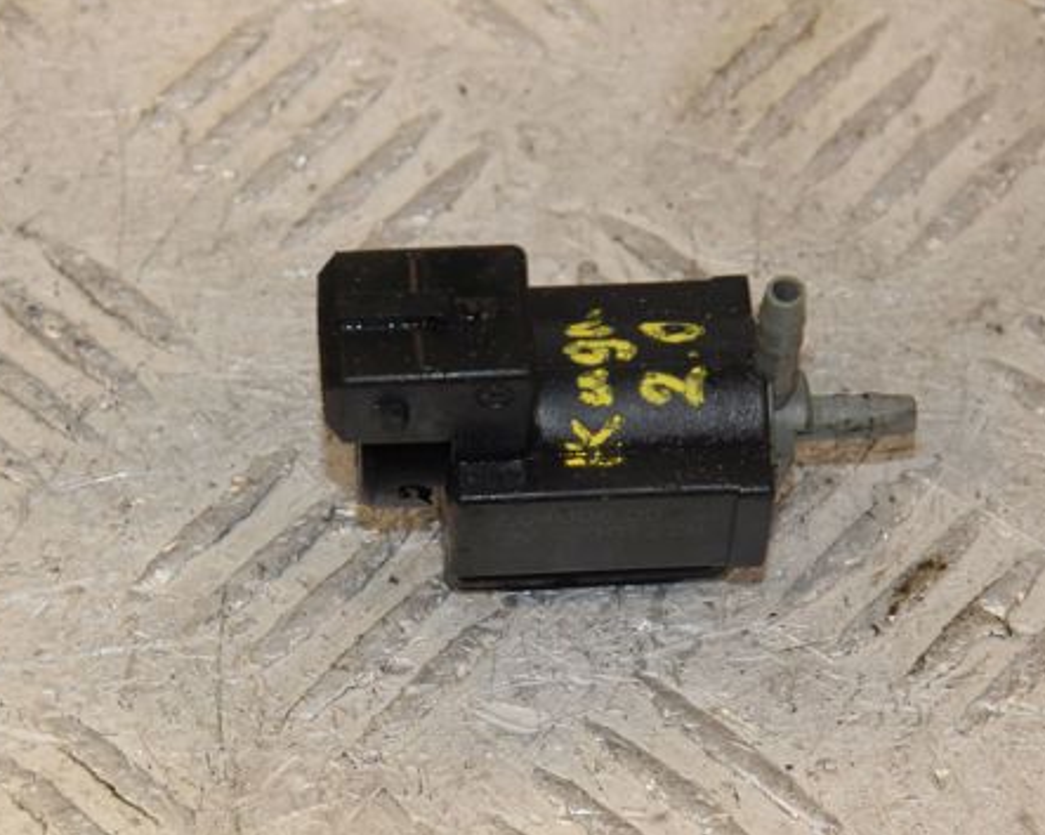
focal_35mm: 183
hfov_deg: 10.6
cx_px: 533
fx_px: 5657
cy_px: 441
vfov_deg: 8.4
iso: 1600
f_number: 9
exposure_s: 1/200
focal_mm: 90
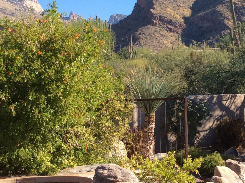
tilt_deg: +3.6
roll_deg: +1.3
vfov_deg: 19.0
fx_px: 544
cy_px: 53
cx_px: 178
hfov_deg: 25.1
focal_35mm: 77
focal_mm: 3.3
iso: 32
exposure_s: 1/805
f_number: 2.4
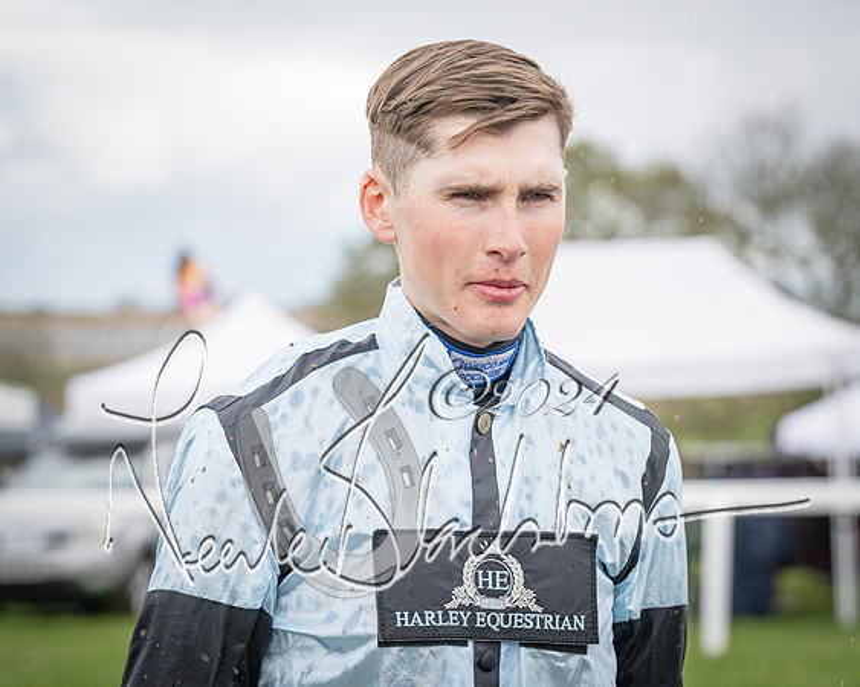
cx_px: 464
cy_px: 344
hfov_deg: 14.3
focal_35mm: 134
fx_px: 3416
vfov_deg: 11.5
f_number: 5
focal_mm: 105
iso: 400
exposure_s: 1/1000
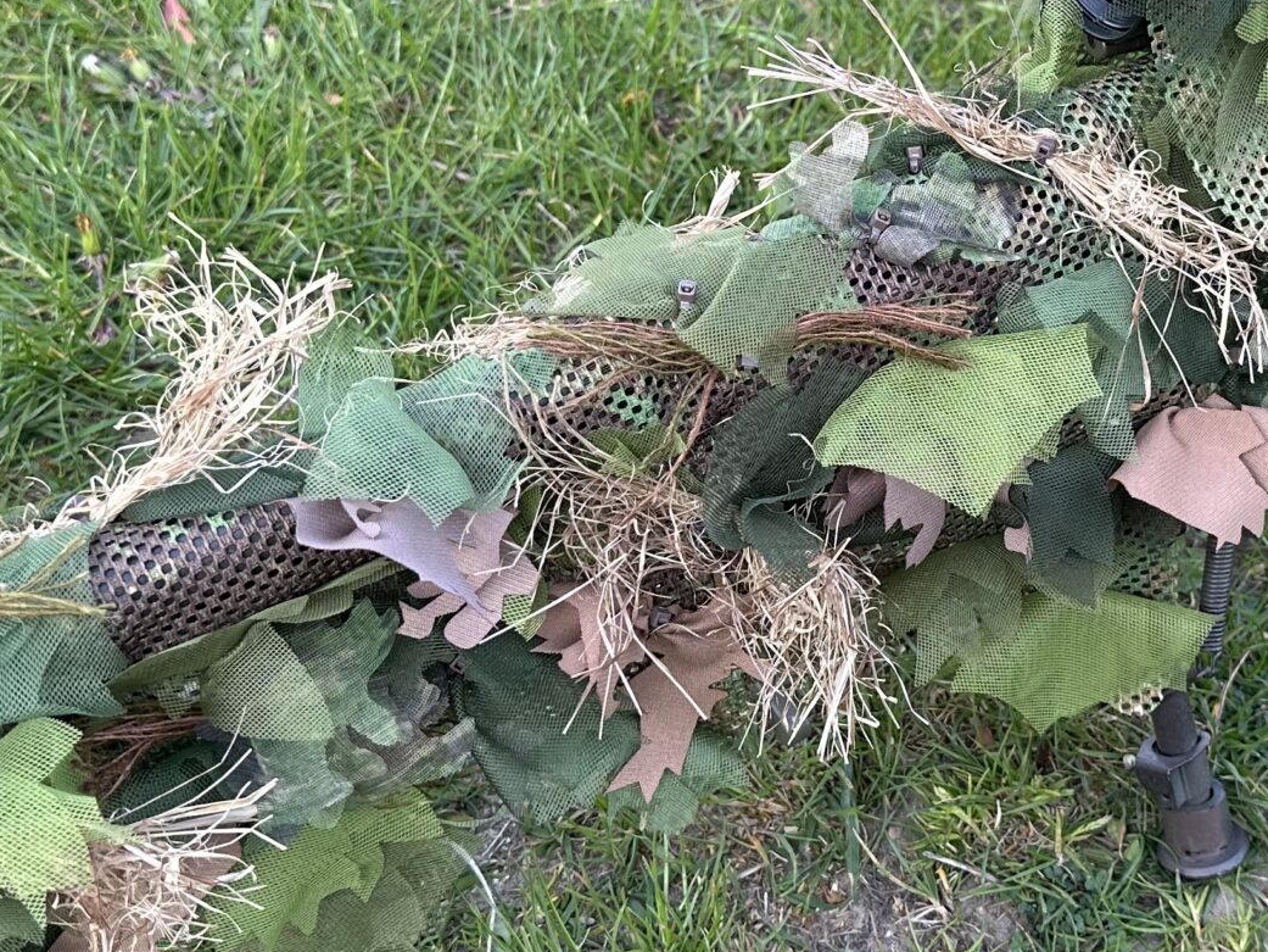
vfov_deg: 24.8
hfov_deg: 32.4
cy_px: 393
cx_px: 855
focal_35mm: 59
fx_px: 2161
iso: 80
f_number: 1.78
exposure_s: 1/441
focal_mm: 6.86
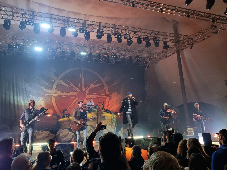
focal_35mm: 26
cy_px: 85
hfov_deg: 67.3
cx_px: 114
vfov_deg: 53.1
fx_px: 170
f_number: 1.8
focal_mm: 5.4
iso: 50
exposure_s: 1/263
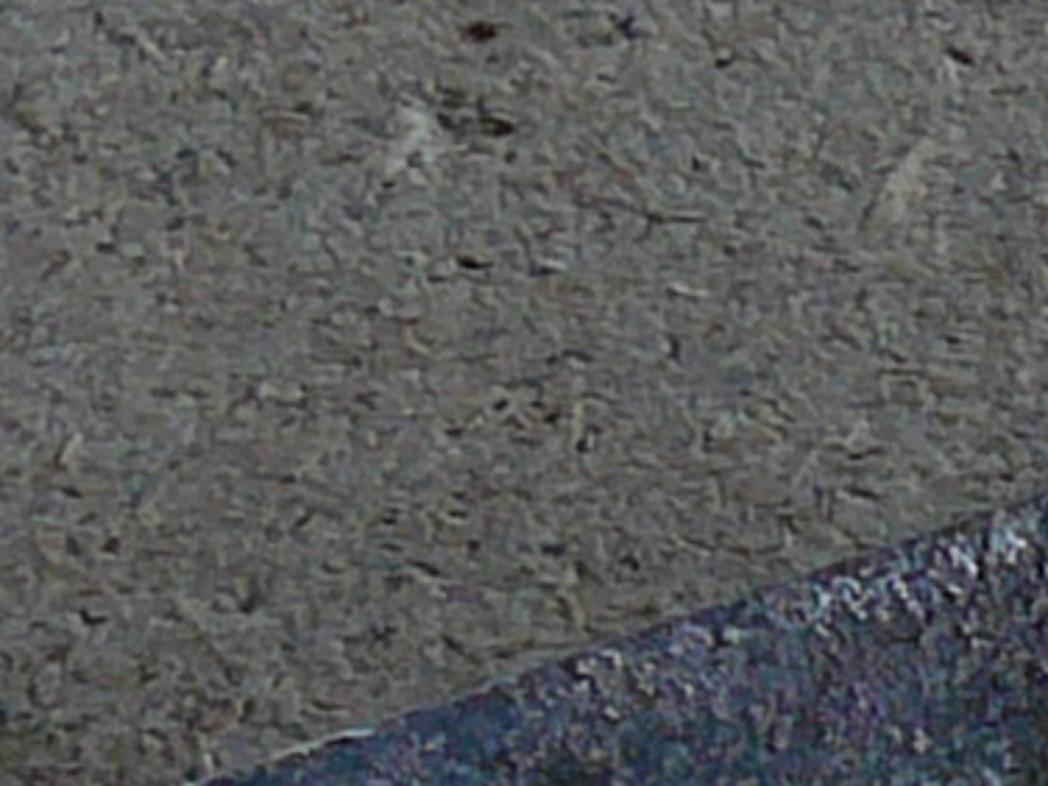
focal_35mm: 238
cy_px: 1435
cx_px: 2787
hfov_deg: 7.6
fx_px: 7205
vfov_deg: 6.1
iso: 100
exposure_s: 1/50
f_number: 2.8
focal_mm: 5.2
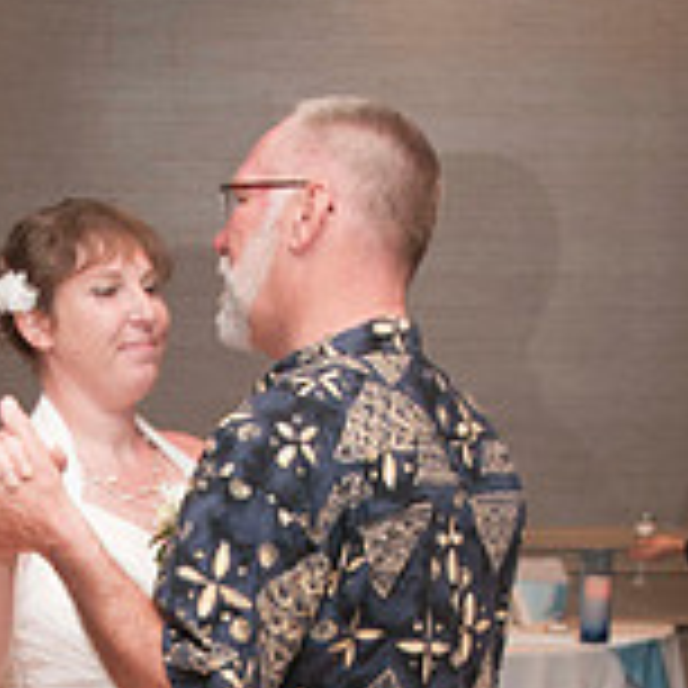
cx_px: 178
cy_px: 800
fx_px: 2271
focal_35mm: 101
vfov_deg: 16.6
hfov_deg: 17.1
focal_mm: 27
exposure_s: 1/60
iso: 400
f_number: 5.6
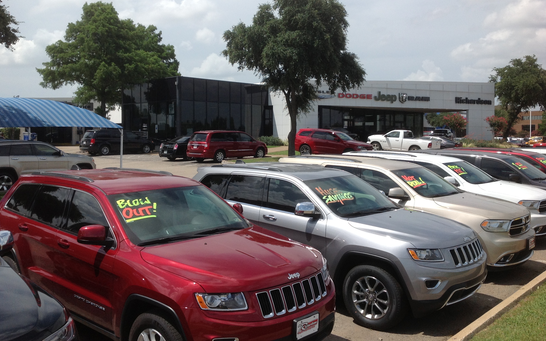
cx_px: 271
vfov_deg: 33.5
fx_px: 565
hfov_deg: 51.5
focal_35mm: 38
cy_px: 140
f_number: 2.4
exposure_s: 1/2519
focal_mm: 4.28
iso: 50
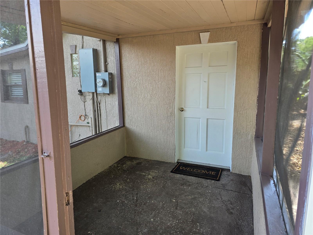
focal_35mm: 23
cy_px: 118
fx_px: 208
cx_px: 156
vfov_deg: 58.9
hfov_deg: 73.9
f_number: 1.7
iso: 64
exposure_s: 1/180
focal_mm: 6.3
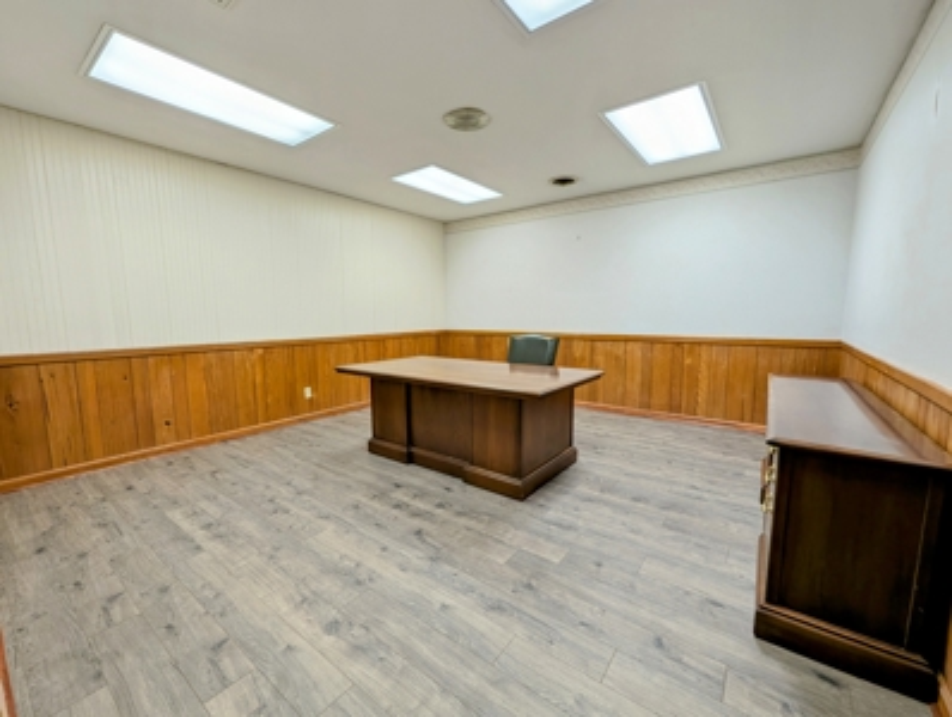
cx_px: 476
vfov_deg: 90.1
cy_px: 358
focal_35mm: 13
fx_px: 358
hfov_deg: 106.1
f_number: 2.2
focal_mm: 1.95
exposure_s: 1/120
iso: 49
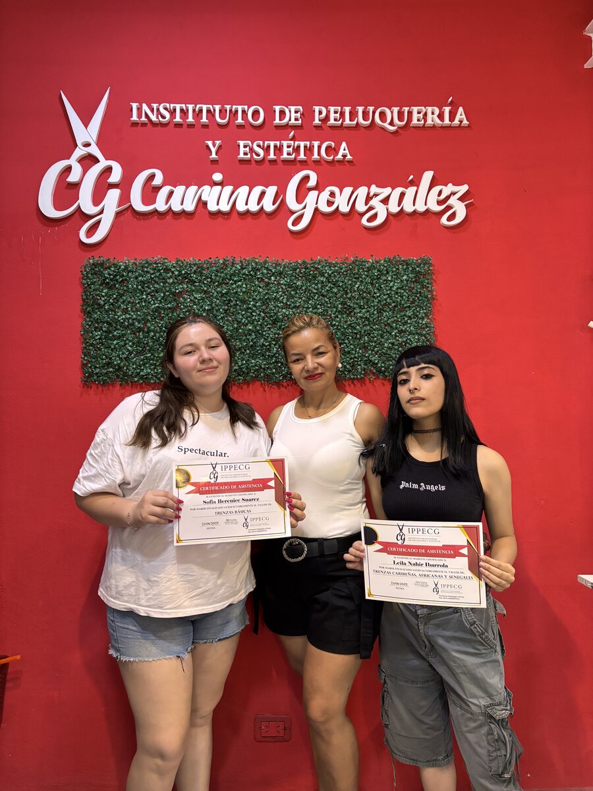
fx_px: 594
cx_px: 296
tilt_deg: +1.9
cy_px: 396
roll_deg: -0.5
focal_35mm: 26
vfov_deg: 67.3
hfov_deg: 53.1
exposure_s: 1/50
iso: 400
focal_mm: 5.96
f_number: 1.6
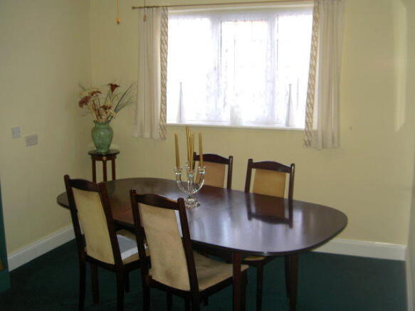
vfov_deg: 36.8
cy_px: 156
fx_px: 467
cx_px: 208
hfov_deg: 47.9
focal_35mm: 39
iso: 100
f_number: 2.8
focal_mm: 8
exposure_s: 1/60
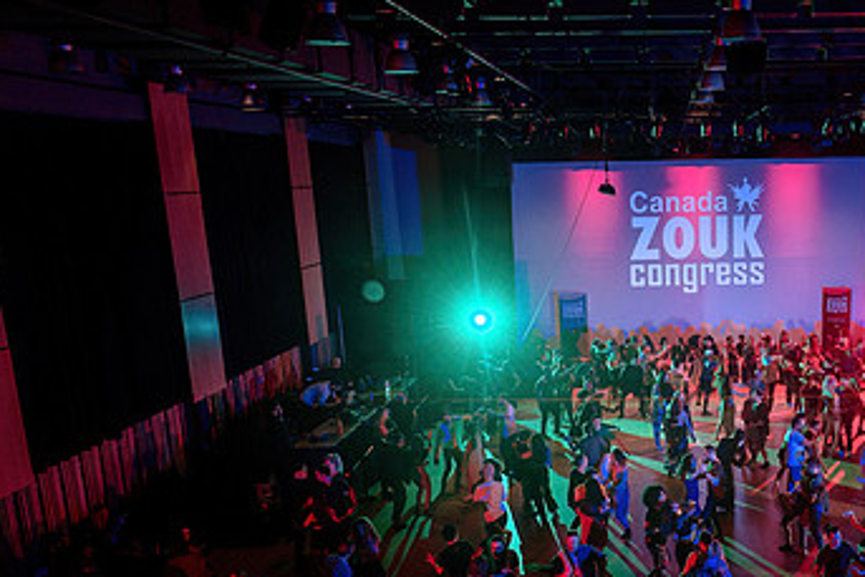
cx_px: 699
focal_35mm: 41
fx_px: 986
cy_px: 417
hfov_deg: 44.9
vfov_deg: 32.2
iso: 1000
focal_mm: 24
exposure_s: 1/100
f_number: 2.8
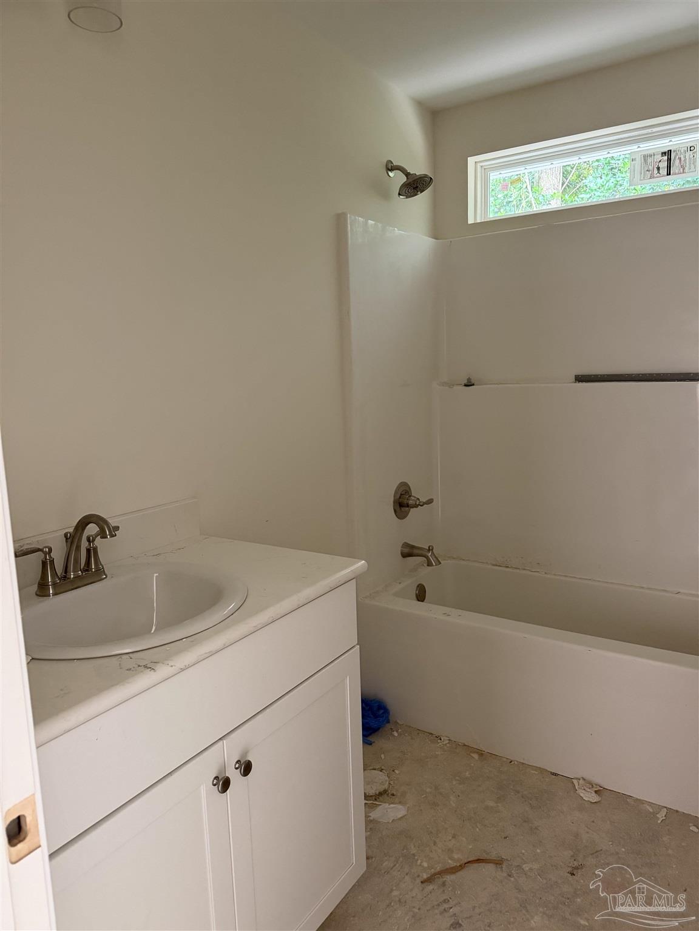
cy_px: 466
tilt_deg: -8.0
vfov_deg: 71.6
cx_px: 350
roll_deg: +1.0
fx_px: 646
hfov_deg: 56.8
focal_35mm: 24
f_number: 1.78
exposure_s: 1/60
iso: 500
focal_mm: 6.76
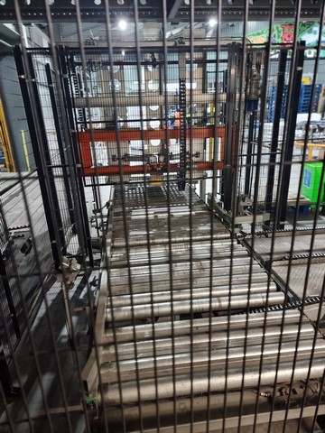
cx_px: 162
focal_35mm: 24
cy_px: 216
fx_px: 300
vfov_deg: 71.6
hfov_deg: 56.8
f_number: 1.8
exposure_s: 1/25
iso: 500
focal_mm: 6.7
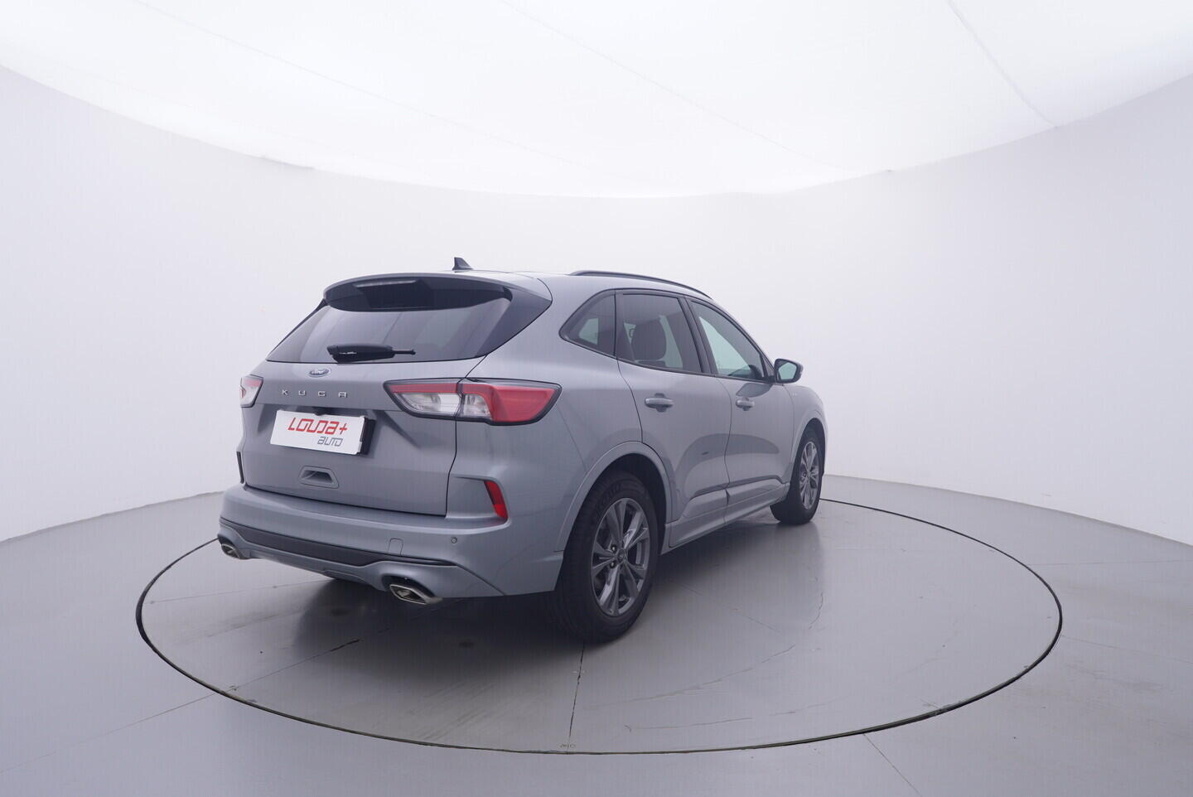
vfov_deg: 56.2
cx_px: 596
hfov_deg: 77.3
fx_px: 746
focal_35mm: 22
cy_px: 398
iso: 200
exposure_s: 1/80
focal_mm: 15
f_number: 5
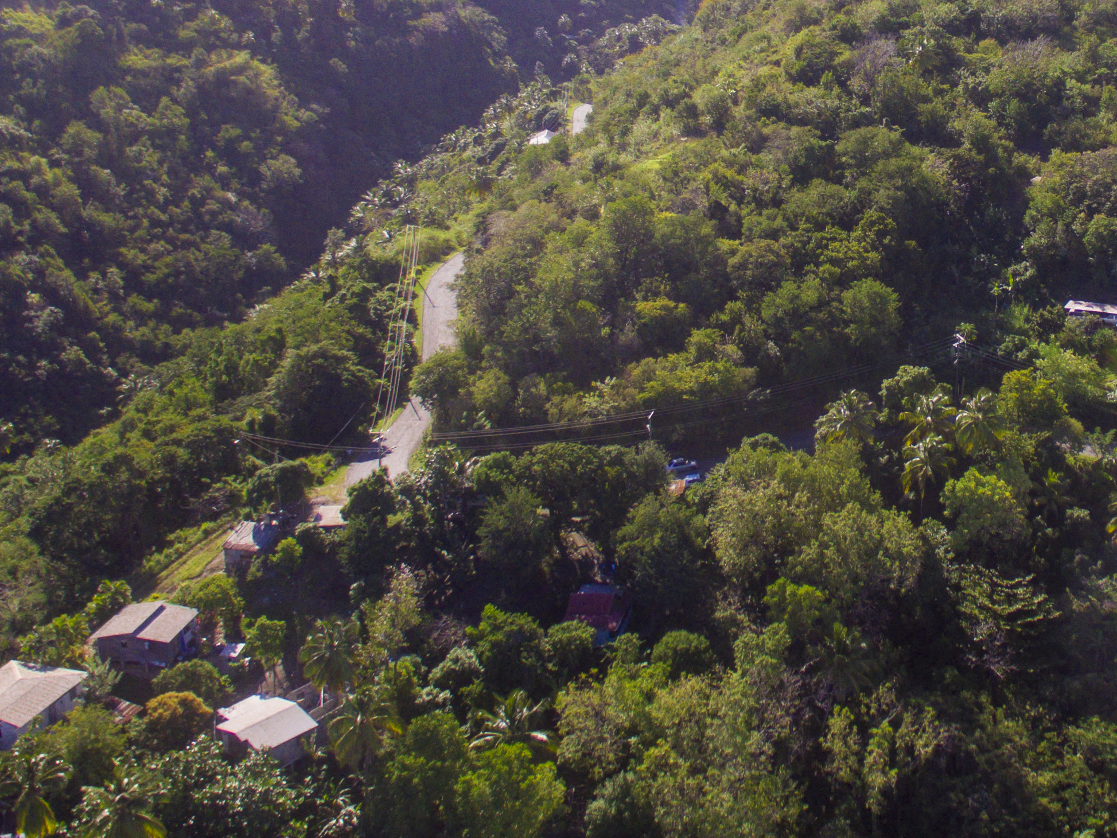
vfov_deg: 34.3
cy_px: 196
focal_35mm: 41
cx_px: 909
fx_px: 1323
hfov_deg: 43.4
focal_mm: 3.61
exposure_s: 1/800
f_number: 2.8
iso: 100
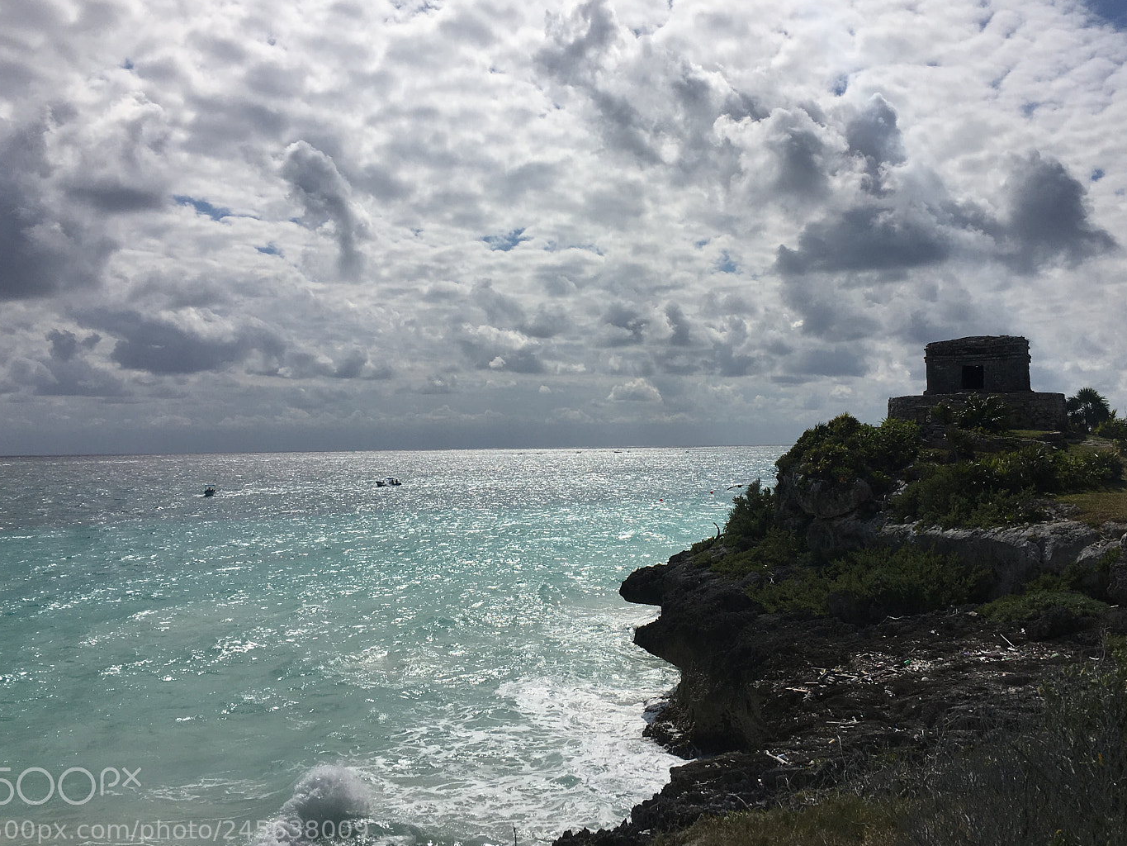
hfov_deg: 53.9
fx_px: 1107
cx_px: 597
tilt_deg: +4.2
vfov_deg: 41.8
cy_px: 399
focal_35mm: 34
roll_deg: +0.6
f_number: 2.2
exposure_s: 1/9615
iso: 25
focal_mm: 4.15
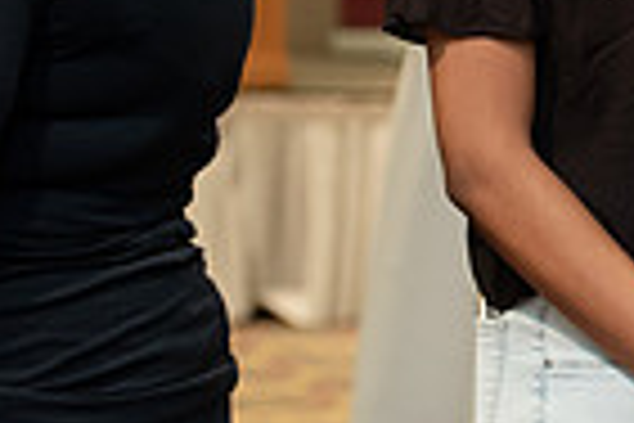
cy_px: -169
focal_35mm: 328
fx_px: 5776
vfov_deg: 4.2
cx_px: 818
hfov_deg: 6.2
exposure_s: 1/200
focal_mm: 80
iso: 1600
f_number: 3.5
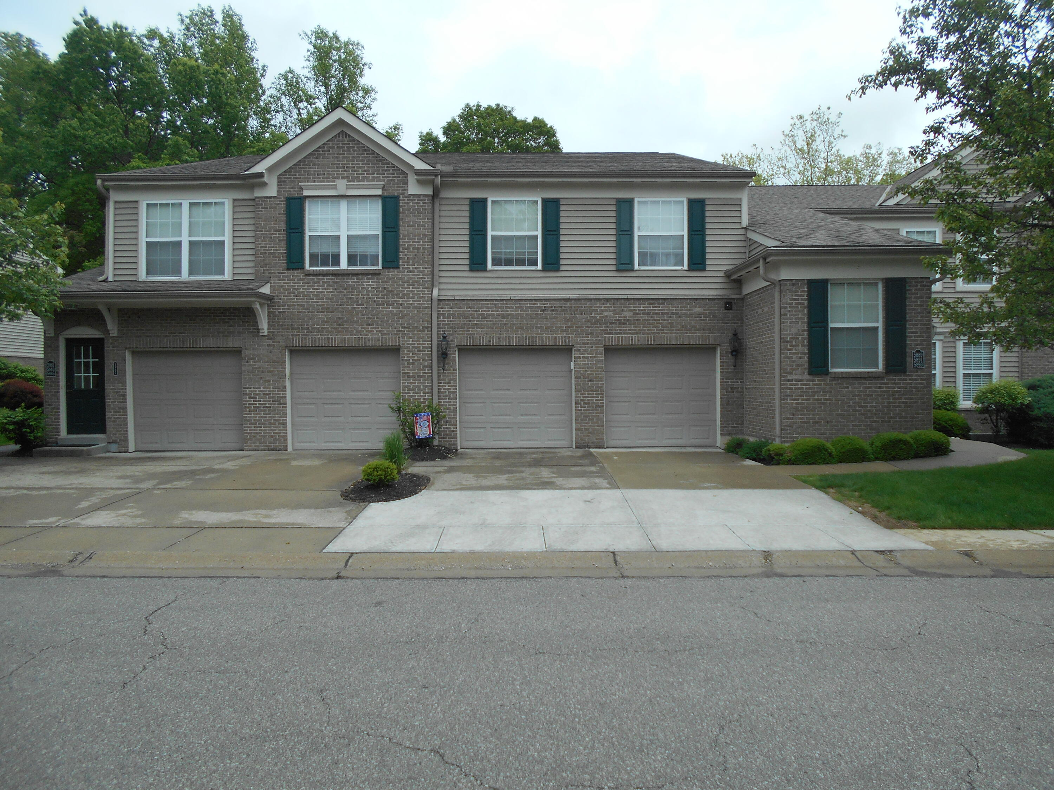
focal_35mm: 26
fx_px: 792
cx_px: 527
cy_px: 395
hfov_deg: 67.3
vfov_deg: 53.1
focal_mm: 4.6
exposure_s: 1/1000
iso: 80
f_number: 3.2
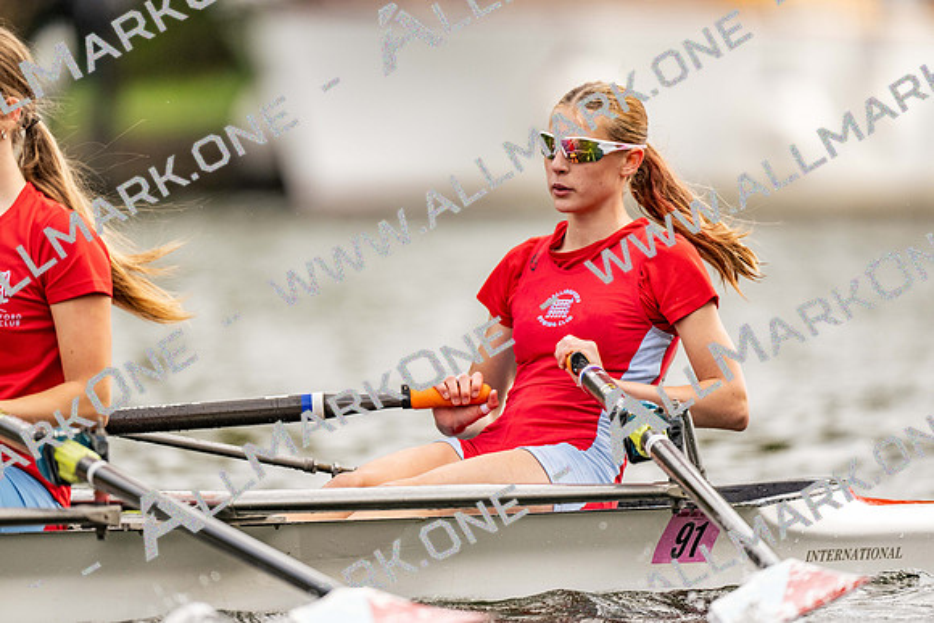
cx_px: 467
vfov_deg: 2.3
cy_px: 312
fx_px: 15570
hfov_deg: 3.4
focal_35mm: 600
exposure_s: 1/2500
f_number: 4
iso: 500
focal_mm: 600
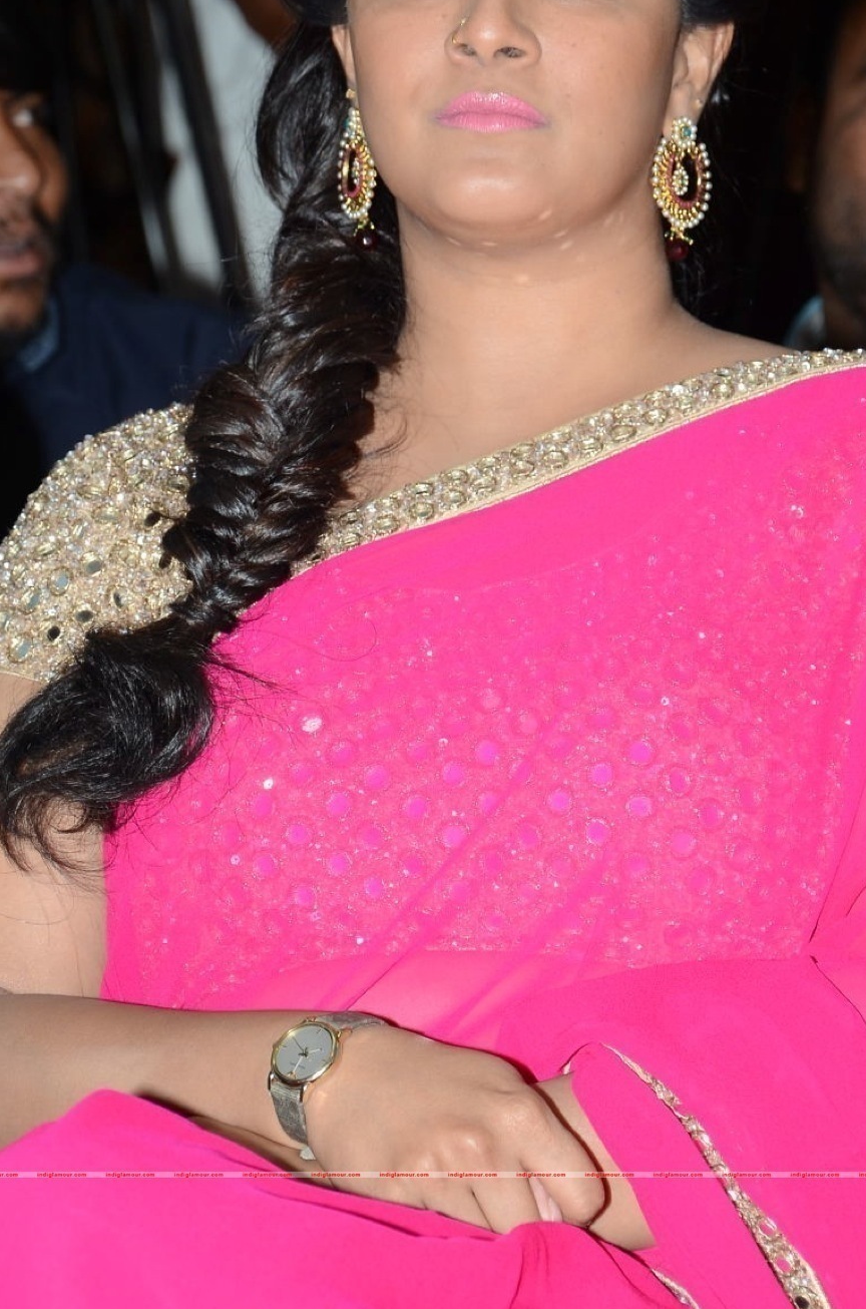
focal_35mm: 219
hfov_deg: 6.2
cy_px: 489
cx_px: 472
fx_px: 7933
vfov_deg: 9.4
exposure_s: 1/125
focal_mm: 105
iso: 400
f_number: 5.6
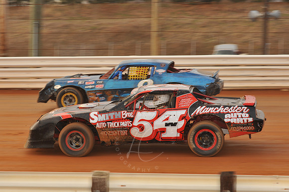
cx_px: 144
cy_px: 96
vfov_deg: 13.0
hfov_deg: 19.5
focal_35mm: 105
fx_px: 842
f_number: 8
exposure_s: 1/320
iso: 400
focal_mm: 105
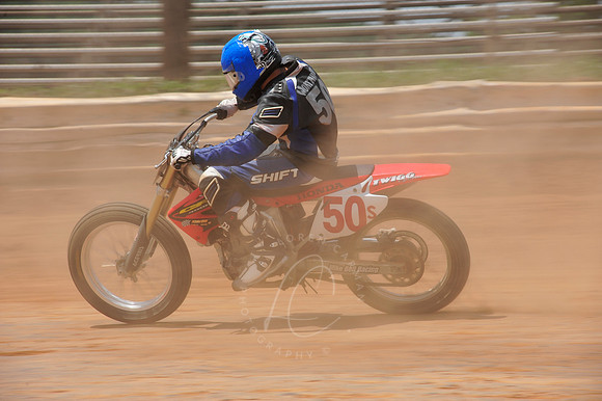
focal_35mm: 200
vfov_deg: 6.9
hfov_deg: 10.3
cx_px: 301
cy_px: 200
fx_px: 3342
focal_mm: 200
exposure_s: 1/400
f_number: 11
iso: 200
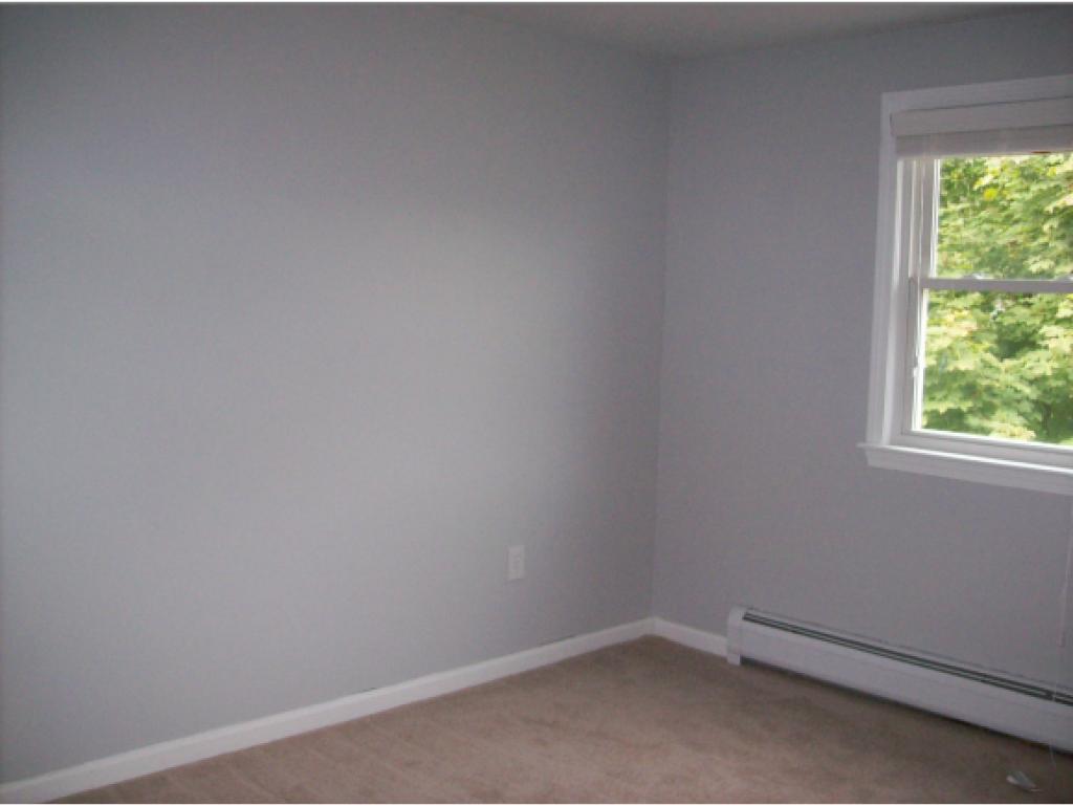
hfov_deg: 51.3
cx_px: 536
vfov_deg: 39.7
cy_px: 403
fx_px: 1116
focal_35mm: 36
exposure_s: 1/64
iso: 200
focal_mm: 6
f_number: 2.7
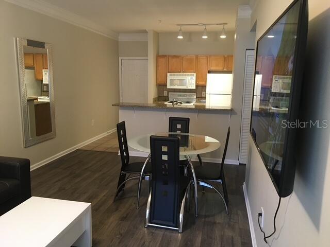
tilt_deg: -8.5
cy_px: 124
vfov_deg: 48.2
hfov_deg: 61.7
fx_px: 276
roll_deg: -1.4
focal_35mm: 29
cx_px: 165
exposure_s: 1/30
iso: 125
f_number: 2.2
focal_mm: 4.15
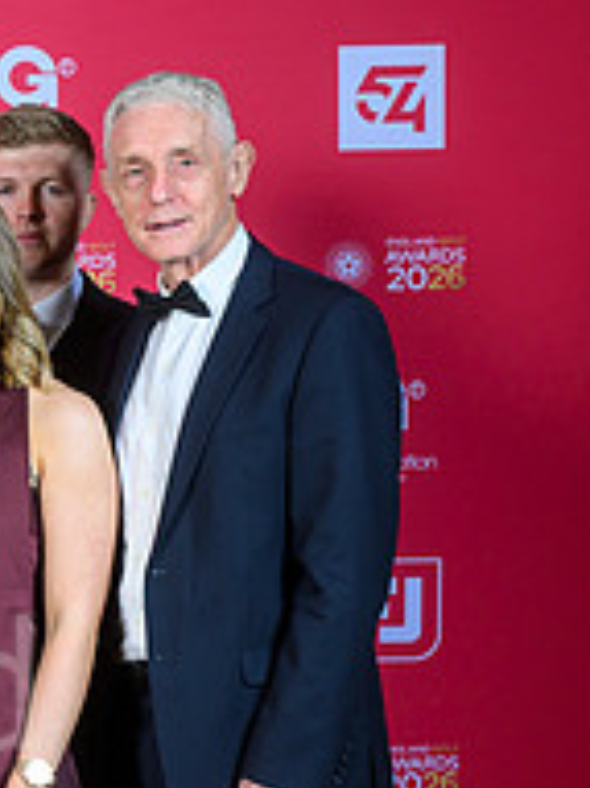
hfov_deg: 10.7
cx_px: -464
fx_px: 2958
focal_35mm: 130
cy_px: 665
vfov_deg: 15.1
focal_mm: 40
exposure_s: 1/100
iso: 250
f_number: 5.6
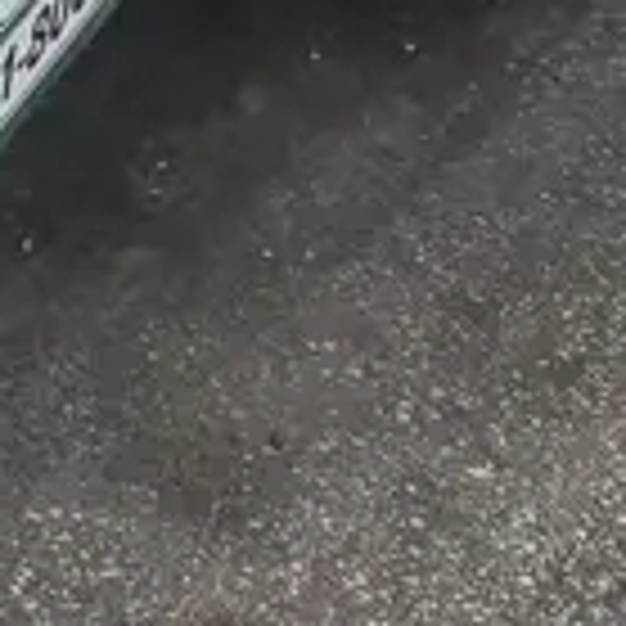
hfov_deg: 14.0
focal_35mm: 121
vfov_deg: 12.3
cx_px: -135
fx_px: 2476
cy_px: -736
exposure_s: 1/390
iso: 50
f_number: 2.4
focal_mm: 4.3
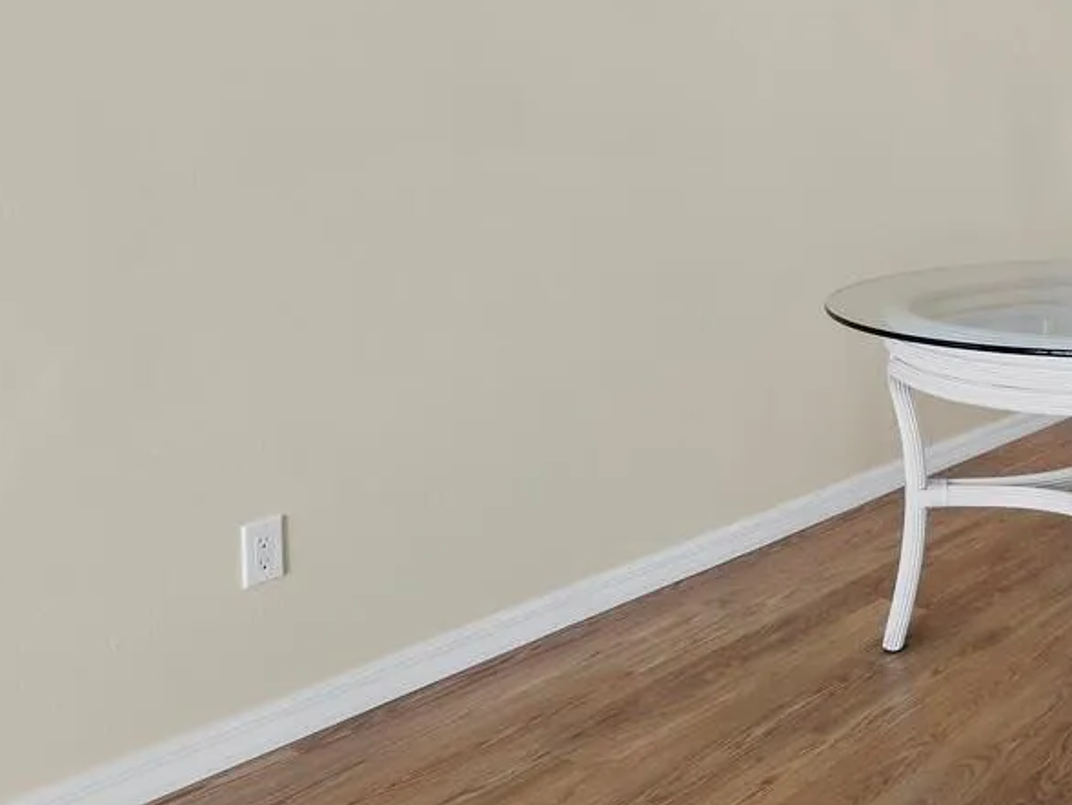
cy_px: 84
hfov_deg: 44.9
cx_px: 946
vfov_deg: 35.5
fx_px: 1177
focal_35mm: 38
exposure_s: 1/4
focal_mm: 7
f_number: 11
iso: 400
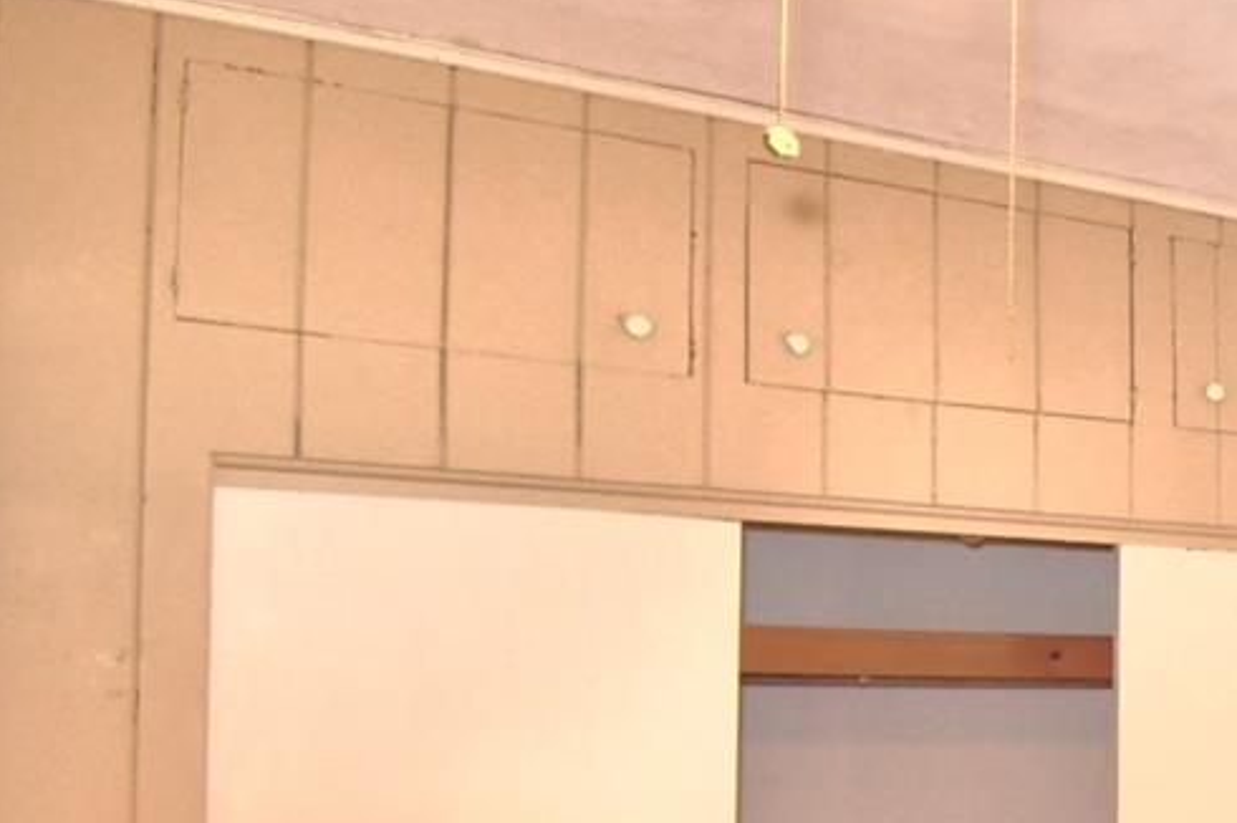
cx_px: 1974
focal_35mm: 49
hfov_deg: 25.9
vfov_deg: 26.9
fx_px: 1683
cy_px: 682
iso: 500
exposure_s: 1/30
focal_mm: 10
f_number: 4.5
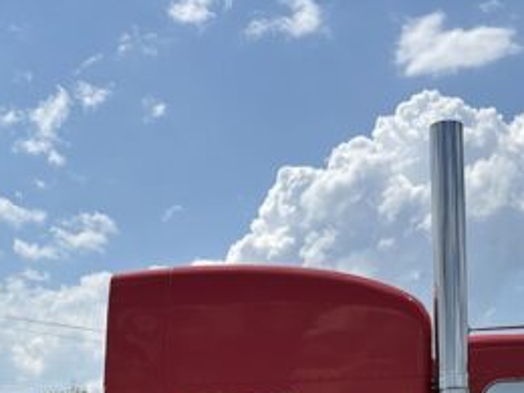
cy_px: 576
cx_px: 302
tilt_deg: -2.1
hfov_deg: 27.4
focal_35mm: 71
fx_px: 1075
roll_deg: +3.5
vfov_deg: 18.5
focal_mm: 6.86
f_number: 1.78
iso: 80
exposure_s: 1/8197
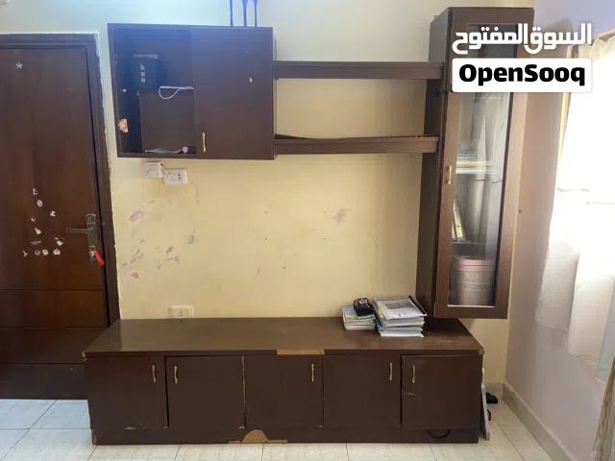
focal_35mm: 26
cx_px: 308
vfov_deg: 53.1
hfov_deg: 67.3
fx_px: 462
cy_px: 230
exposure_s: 1/50
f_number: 1.8
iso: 250
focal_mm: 4.25
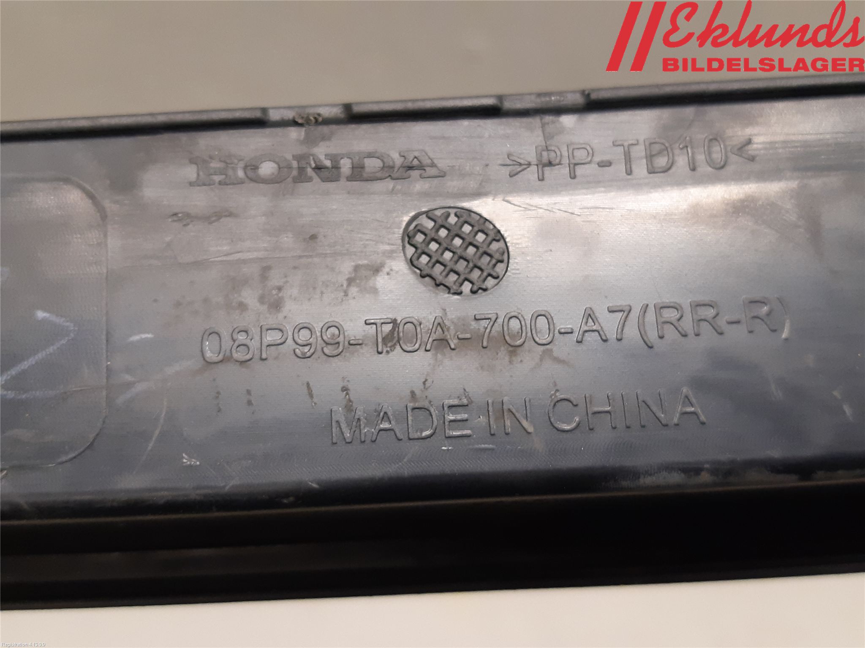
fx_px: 650
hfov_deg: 67.3
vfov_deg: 53.1
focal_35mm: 26
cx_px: 432
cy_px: 324
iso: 200
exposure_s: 1/50
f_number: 1.7
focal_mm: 3.93
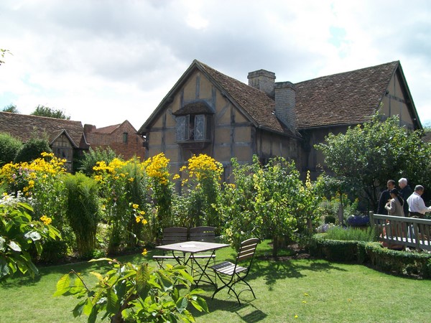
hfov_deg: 54.0
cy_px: 162
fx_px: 423
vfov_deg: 41.8
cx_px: 216
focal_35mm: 34
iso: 64
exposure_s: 1/250
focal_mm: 6.1
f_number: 4.9
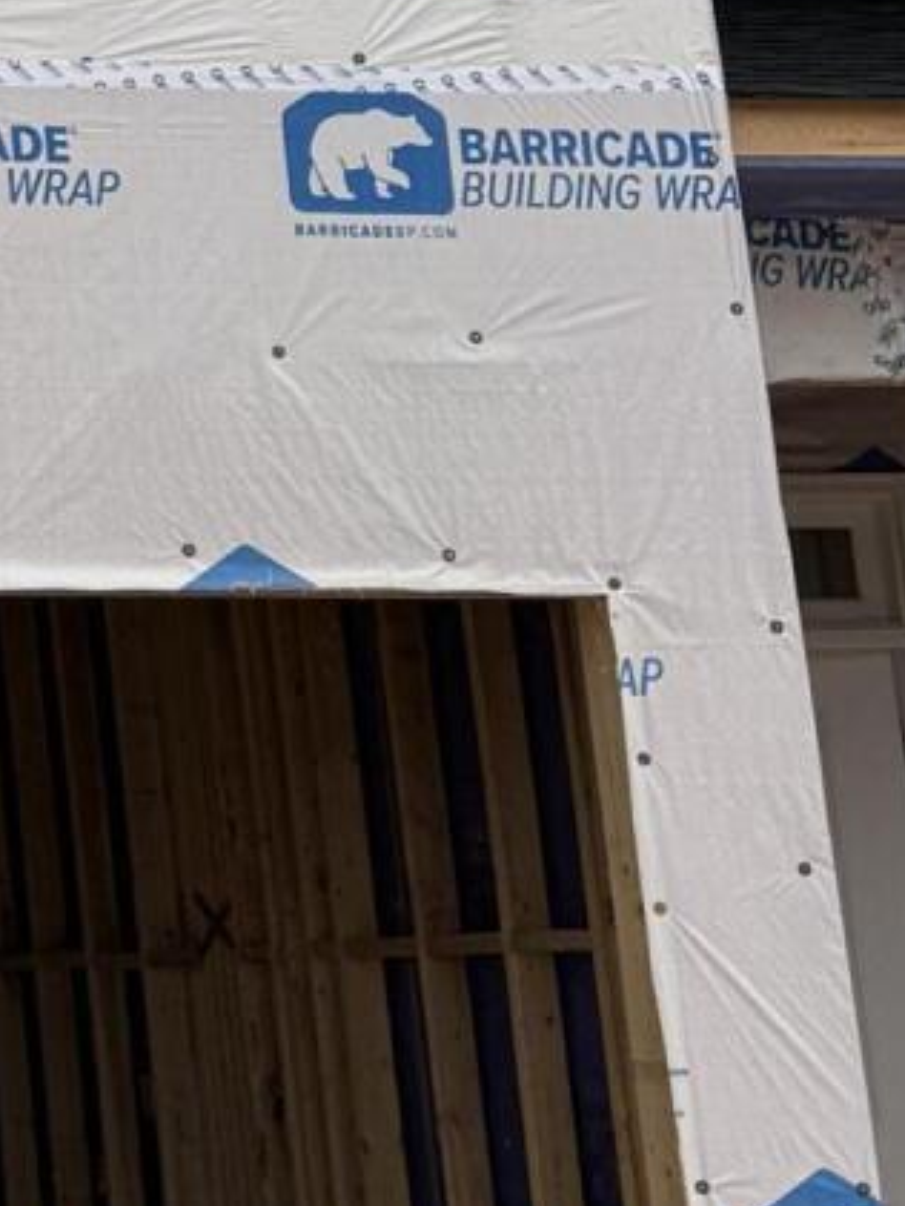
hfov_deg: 11.4
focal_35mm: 114
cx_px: -1040
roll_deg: +1.6
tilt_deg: +17.6
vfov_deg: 16.6
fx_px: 3972
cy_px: -198
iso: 80
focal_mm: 6.76
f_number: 1.78
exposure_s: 1/3953
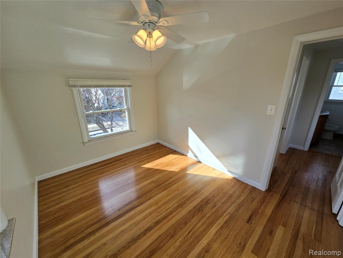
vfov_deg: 89.9
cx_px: 172
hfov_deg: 106.2
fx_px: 129
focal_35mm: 13
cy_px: 129
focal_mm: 2.2
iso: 50
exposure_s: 1/419
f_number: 2.2
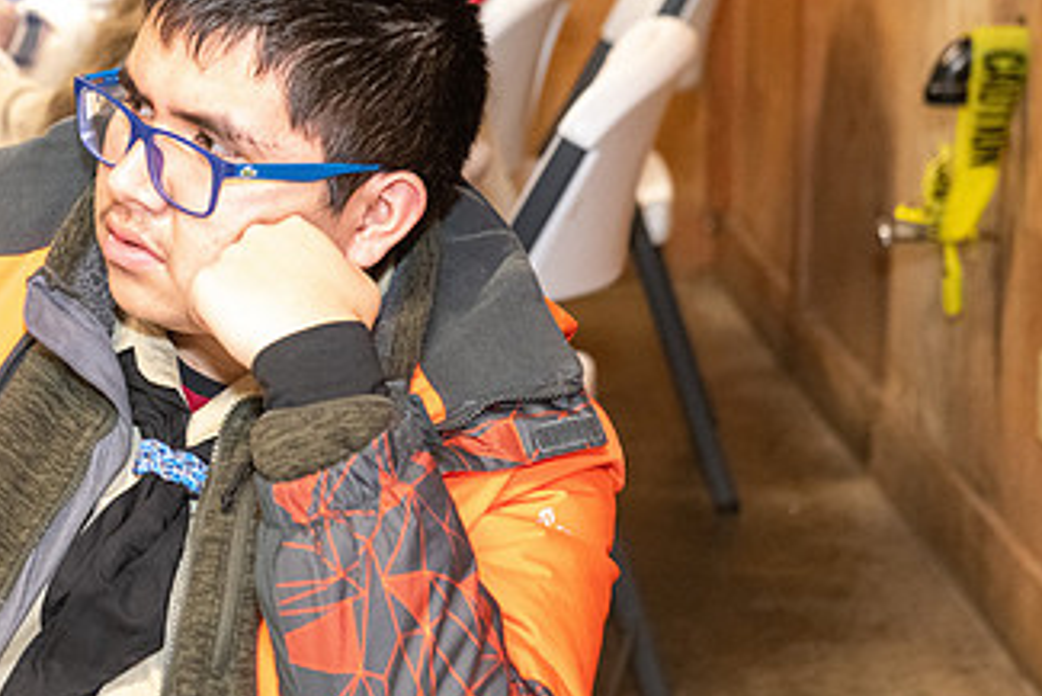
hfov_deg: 16.3
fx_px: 3619
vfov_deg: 11.0
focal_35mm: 125
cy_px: 181
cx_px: 231
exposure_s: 1/125
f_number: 5
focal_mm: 70
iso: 5000
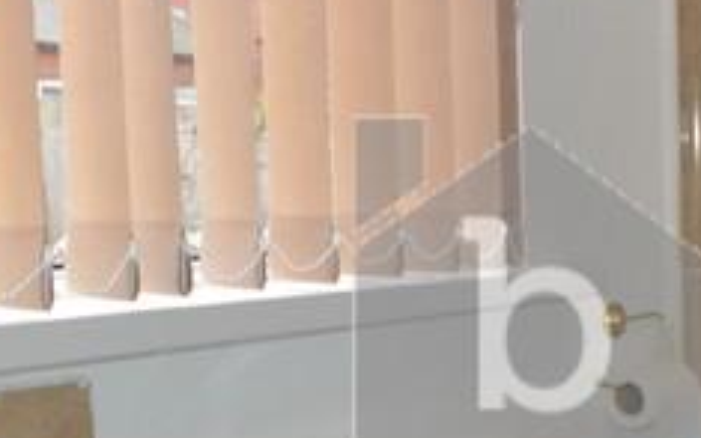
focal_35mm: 65
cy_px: 282
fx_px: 1242
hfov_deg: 25.7
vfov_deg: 20.0
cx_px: 972
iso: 400
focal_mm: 10
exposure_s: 1/125
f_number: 4
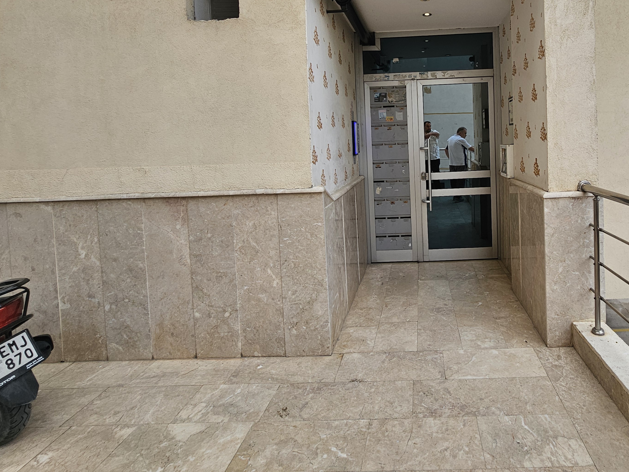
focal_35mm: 19
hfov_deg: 81.8
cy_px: 151
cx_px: 420
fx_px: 345
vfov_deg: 66.5
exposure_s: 1/419
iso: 50
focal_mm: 2.2
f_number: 2.2
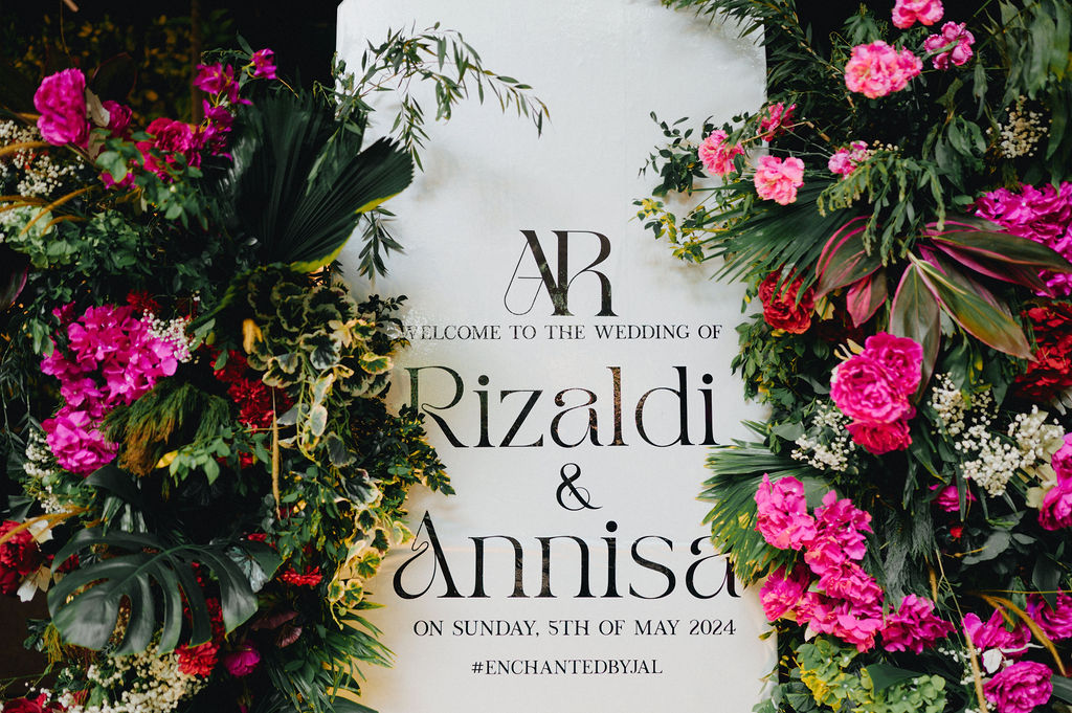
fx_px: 1041
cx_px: 536
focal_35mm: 35
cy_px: 356
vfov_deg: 37.8
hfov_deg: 54.5
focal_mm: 35
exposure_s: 1/200
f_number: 1.8
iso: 250
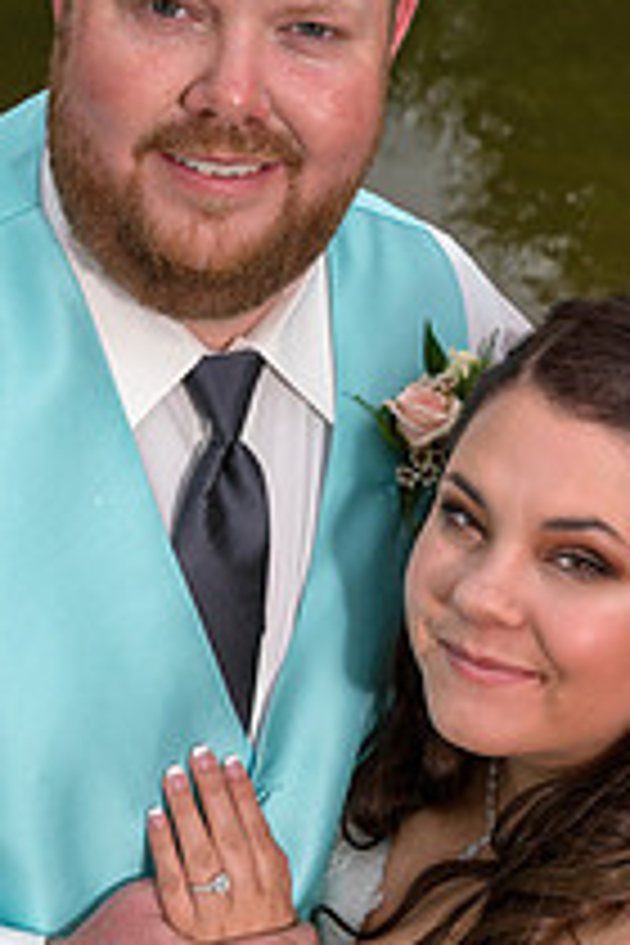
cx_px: 261
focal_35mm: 75
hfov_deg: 18.2
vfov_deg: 27.0
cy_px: 518
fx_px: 1969
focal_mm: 35
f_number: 7.1
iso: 320
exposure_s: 1/800
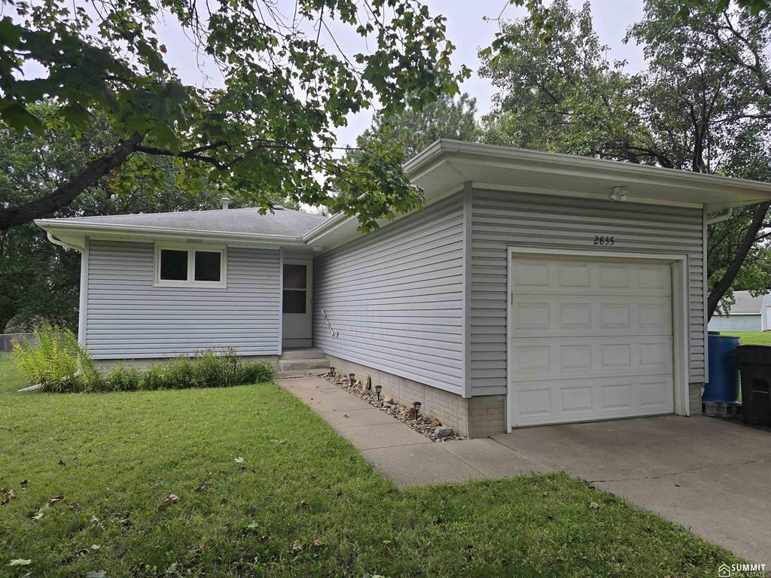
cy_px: 289
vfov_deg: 58.9
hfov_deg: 73.9
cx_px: 386
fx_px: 512
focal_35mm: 23
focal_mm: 6.3
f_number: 1.7
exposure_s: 1/180
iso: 20
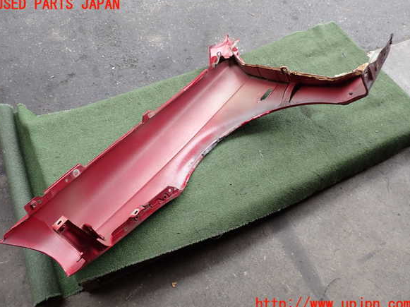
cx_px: 203
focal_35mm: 31
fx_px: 367
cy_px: 155
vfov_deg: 45.4
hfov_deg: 58.4
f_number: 2.3
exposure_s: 1/125
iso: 100
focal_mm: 5.4
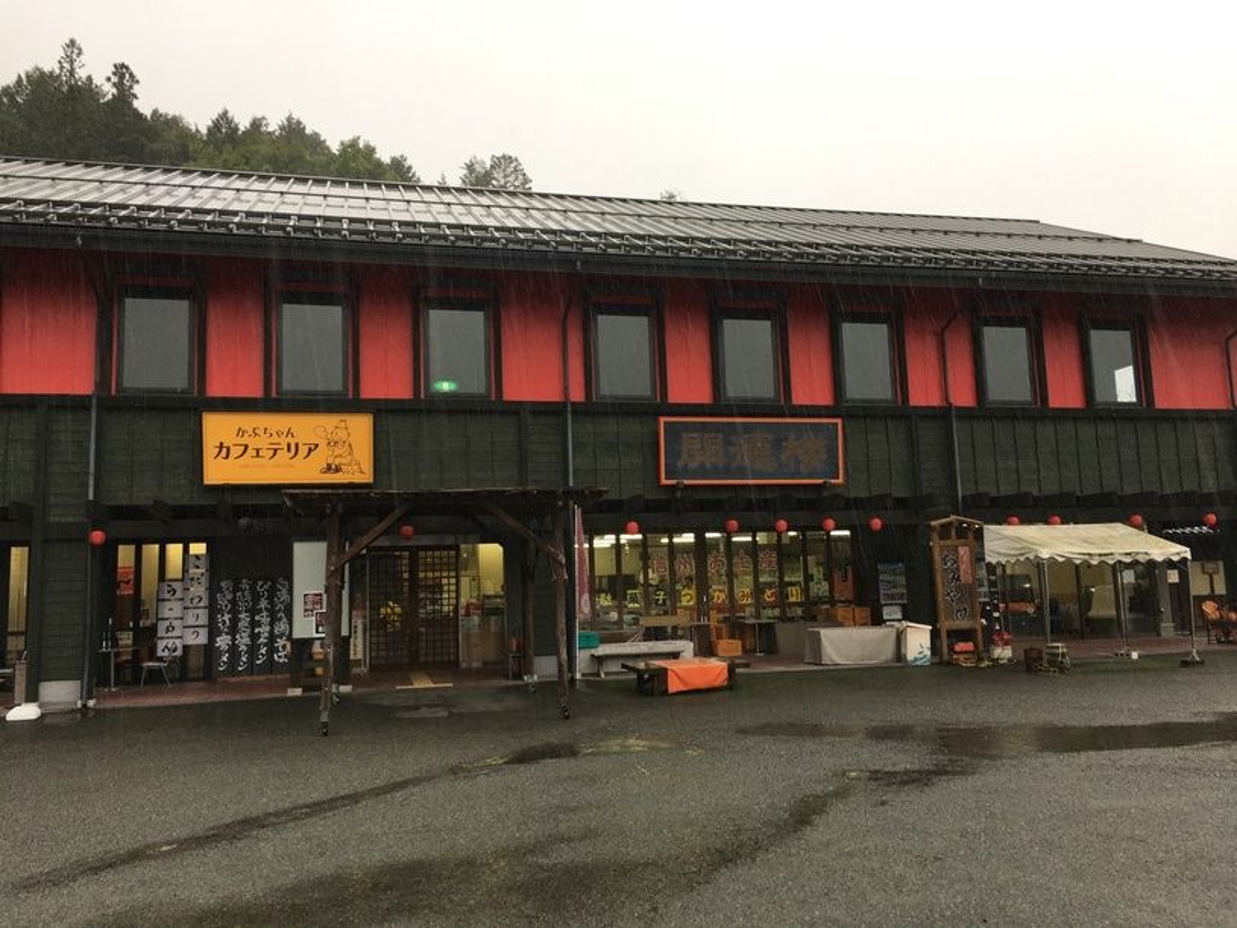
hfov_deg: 61.7
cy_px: 464
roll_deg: +0.9
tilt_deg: +11.2
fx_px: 1036
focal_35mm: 29
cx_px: 618
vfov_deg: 48.2
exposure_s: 1/120
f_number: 2.2
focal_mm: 4.15
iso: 40
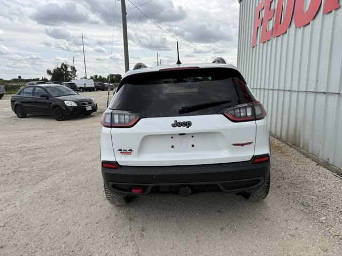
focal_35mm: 24
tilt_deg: -10.4
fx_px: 237
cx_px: 171
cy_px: 128
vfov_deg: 56.8
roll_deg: +0.5
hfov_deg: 71.6
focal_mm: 6.76
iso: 80
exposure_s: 1/3953
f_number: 1.78
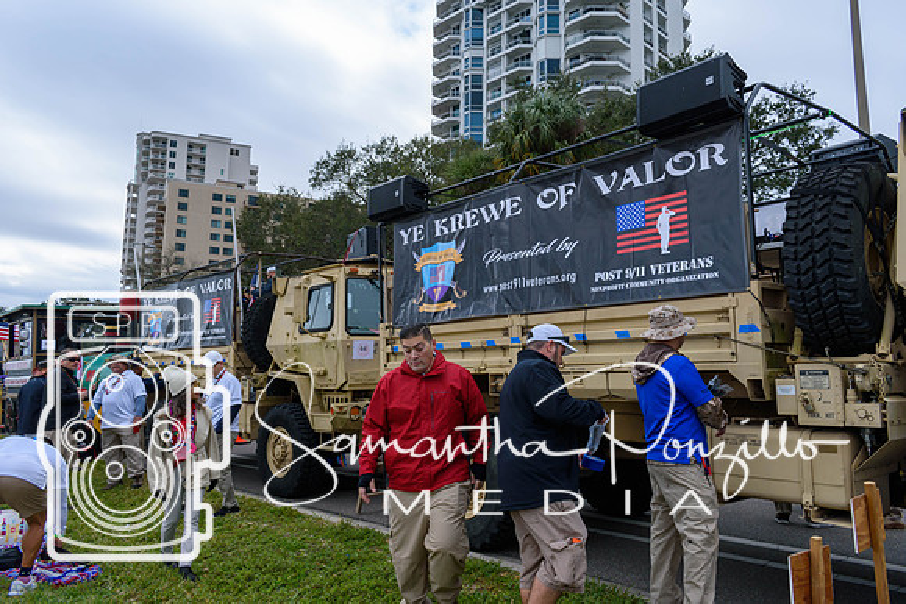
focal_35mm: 27
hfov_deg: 67.4
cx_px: 453
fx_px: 680
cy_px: 302
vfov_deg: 48.0
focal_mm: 18
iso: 200
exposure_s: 1/320
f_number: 9
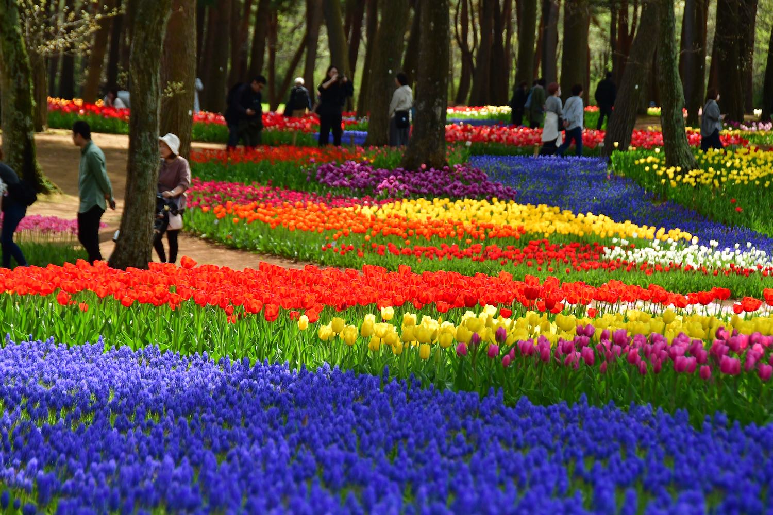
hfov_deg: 12.2
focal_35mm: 168
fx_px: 3607
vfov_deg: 8.2
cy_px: 258
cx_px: 386
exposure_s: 1/640
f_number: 8
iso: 640
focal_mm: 112
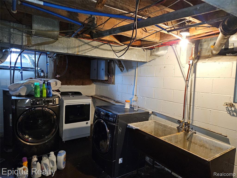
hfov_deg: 73.9
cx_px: 118
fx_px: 157
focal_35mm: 23
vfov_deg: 58.9
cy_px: 89
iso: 640
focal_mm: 5.4
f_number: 1.8
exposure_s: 1/40
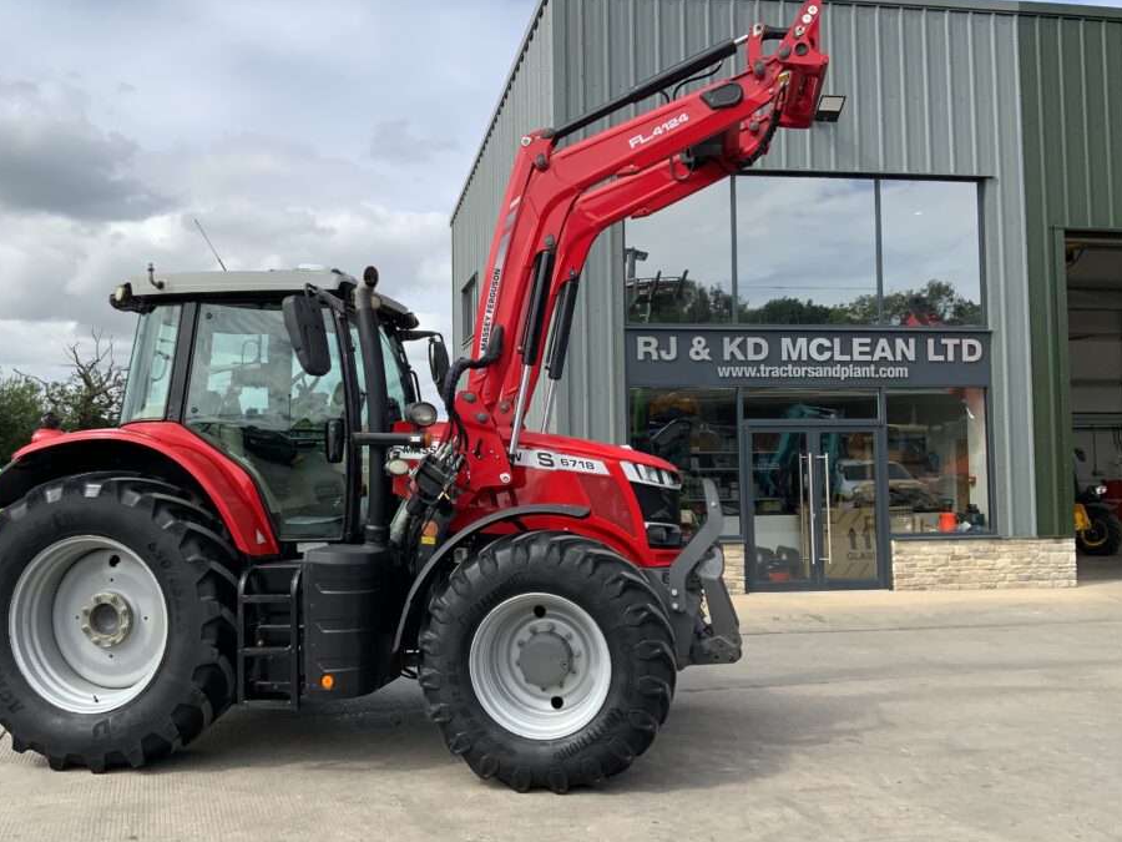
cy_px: 414
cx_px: 490
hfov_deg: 55.2
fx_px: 1070
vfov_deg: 42.9
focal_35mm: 33
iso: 16
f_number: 1.8
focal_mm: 3
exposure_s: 1/1848
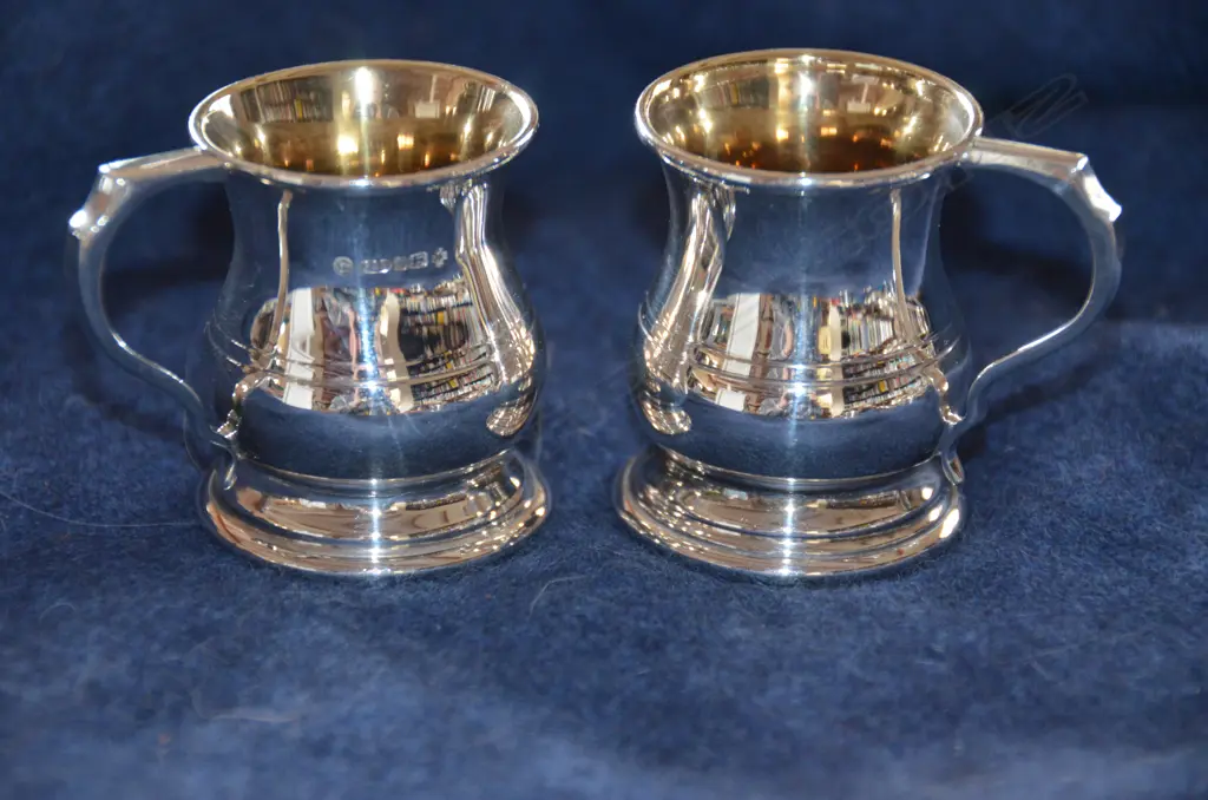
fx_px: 5625
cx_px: 604
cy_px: 400
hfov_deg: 12.3
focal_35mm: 168
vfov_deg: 8.1
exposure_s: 1/60
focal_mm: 112
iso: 1800
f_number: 5.3
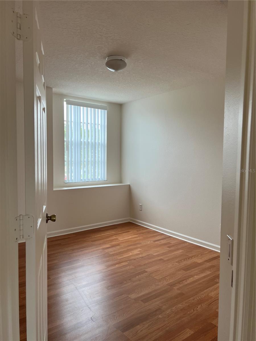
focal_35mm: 26
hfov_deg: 53.1
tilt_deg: -2.9
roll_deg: -1.5
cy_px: 170
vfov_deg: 67.3
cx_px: 128
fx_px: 256
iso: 64
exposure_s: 1/125
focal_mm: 5.7
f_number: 1.5
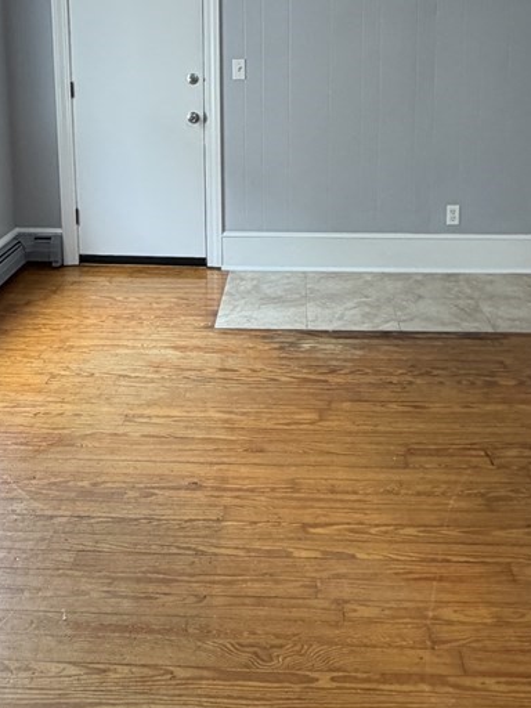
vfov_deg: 43.2
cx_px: 260
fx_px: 859
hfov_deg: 34.3
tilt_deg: -10.4
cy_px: 166
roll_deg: +0.6
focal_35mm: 42
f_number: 2.2
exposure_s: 1/120
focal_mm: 2.22
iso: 250
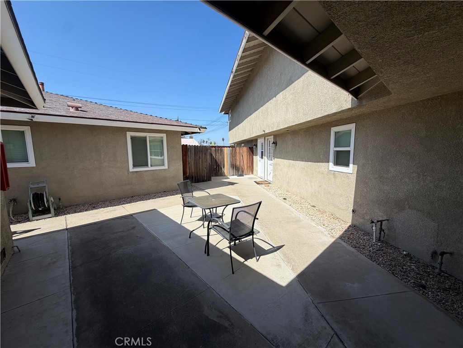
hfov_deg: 102.1
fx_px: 187
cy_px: 174
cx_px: 232
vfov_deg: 85.7
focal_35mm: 14
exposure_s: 1/770
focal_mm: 2.22
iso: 25
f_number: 2.2
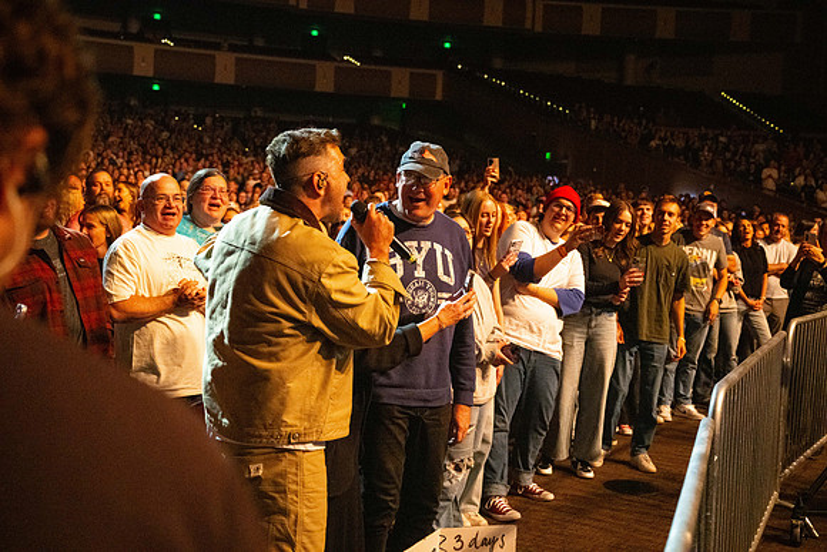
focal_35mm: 43
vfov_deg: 31.2
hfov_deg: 45.4
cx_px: 414
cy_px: 276
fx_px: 988
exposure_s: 1/125
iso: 6400
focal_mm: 43
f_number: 4
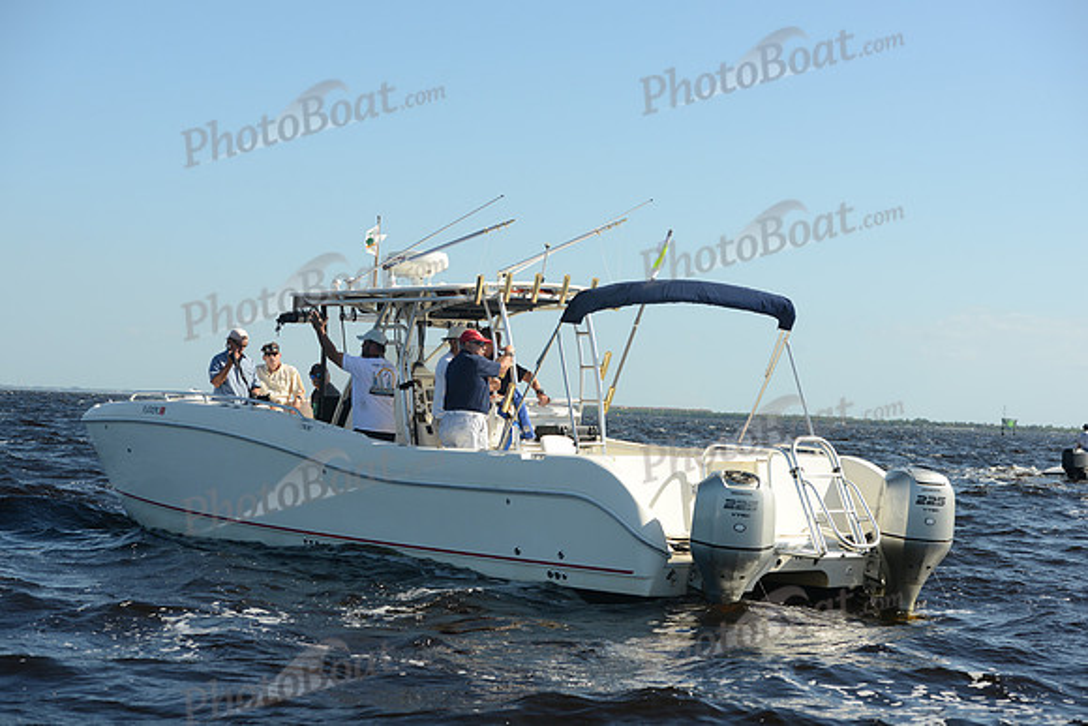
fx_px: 2116
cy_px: 363
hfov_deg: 28.8
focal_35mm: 70
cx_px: 544
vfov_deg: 19.5
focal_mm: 70
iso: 250
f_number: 7.1
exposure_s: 1/1000
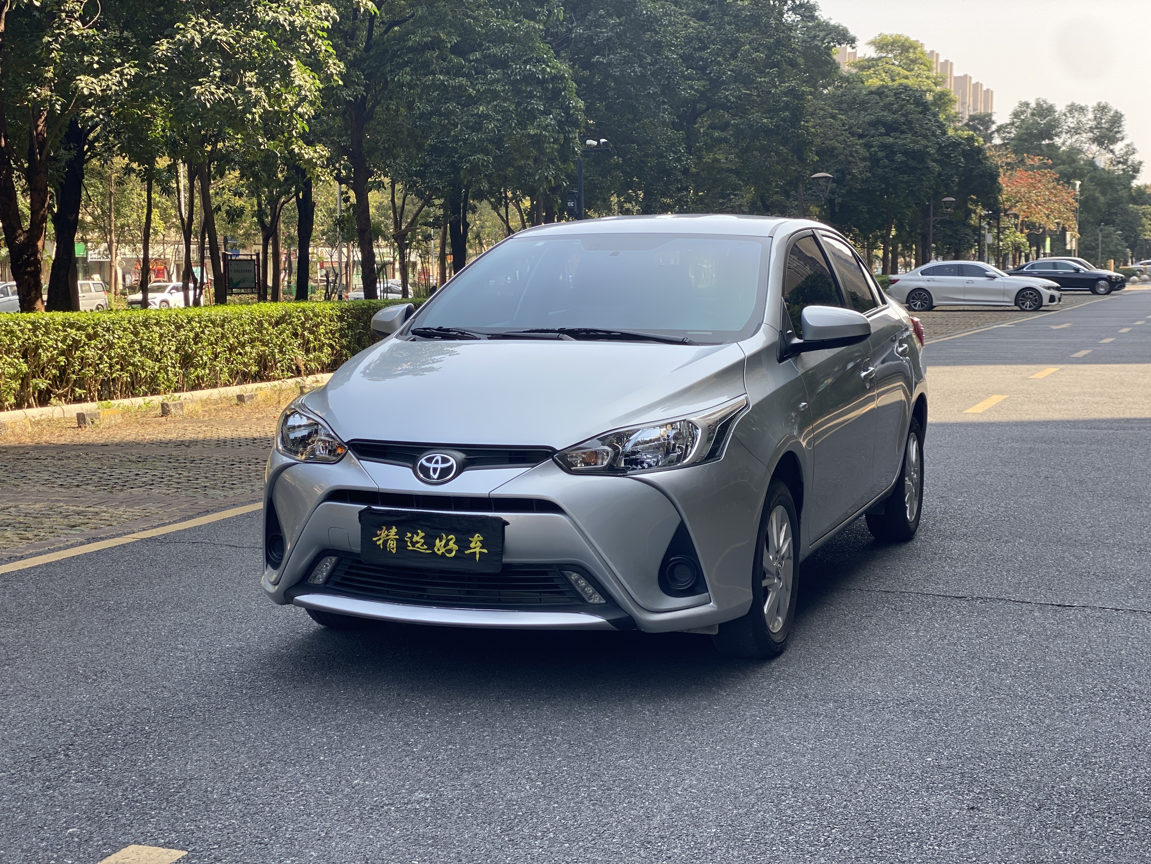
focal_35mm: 52
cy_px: 432
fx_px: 1729
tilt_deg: -6.5
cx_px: 576
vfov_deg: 28.0
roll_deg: +0.9
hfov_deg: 36.8
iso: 20
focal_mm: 6
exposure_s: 1/229
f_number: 2
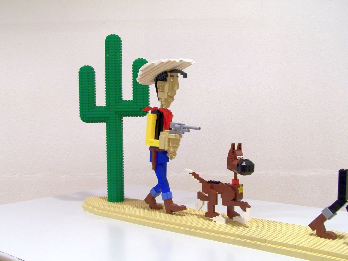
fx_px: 402
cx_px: 174
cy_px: 130
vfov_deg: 36.0
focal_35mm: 40
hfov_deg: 46.8
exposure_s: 1/6
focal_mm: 6.7
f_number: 4.5
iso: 80
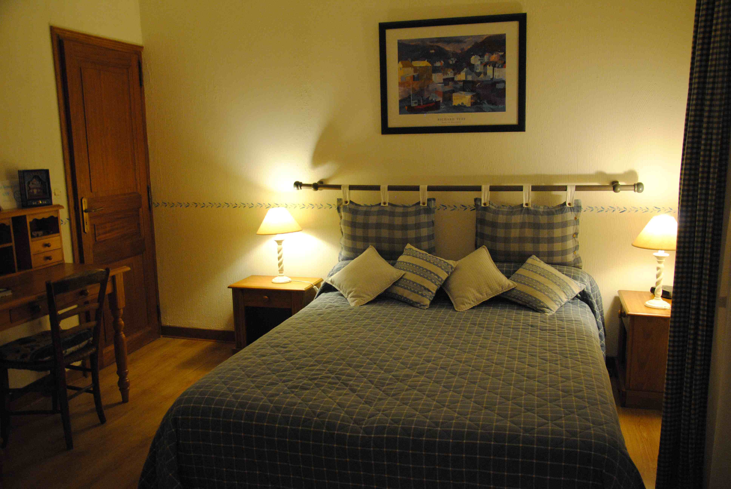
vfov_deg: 41.8
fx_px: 640
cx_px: 366
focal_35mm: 32
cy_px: 244
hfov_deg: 59.4
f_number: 3.8
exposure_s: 1/30
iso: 800
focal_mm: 21
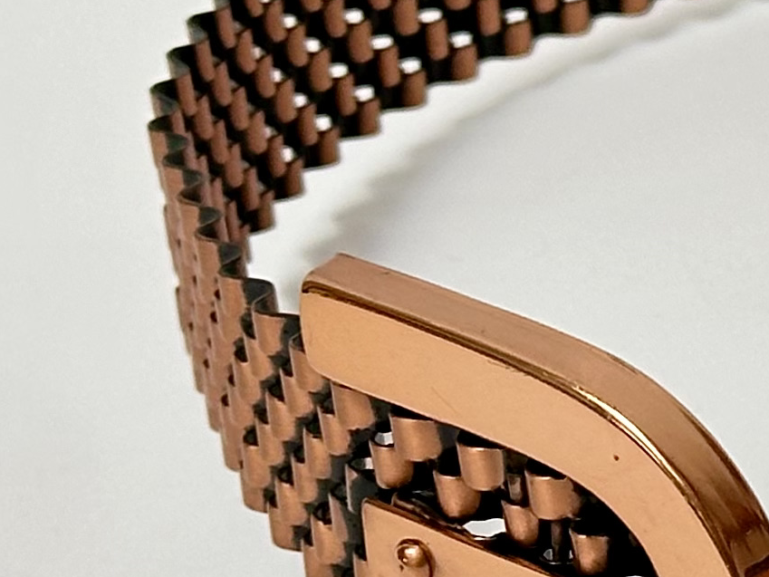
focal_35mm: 228
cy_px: 358
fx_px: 5066
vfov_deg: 6.5
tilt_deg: -31.2
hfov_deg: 8.3
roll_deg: +3.5
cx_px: 1404
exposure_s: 1/63
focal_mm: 6.86
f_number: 1.78
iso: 80
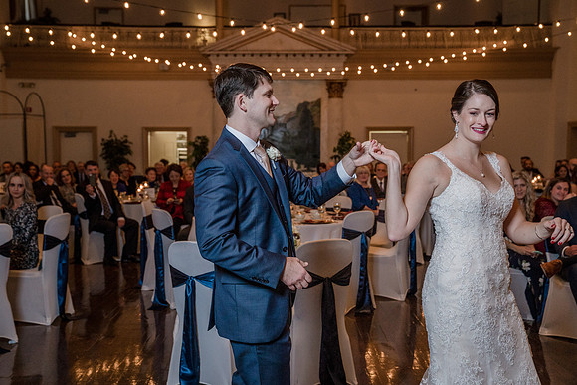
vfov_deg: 31.2
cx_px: 288
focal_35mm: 43
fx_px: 690
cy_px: 192
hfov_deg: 45.4
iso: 2000
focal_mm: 41
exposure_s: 1/250
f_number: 4
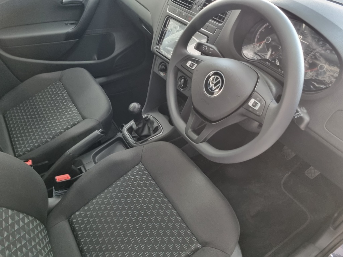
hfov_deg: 67.3
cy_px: 128
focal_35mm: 26
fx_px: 258
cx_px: 172
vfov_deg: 53.1
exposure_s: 1/25
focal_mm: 5.4
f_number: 1.8
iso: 640
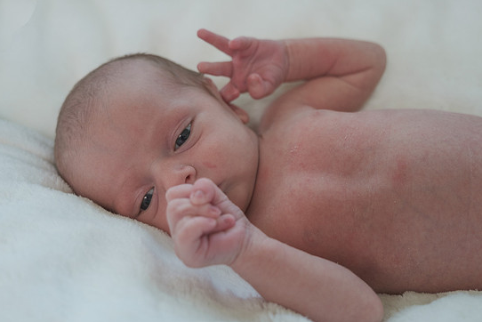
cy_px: 171
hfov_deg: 45.4
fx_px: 576
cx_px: 262
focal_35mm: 43
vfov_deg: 31.2
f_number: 2.8
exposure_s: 1/320
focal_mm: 25.7
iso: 800
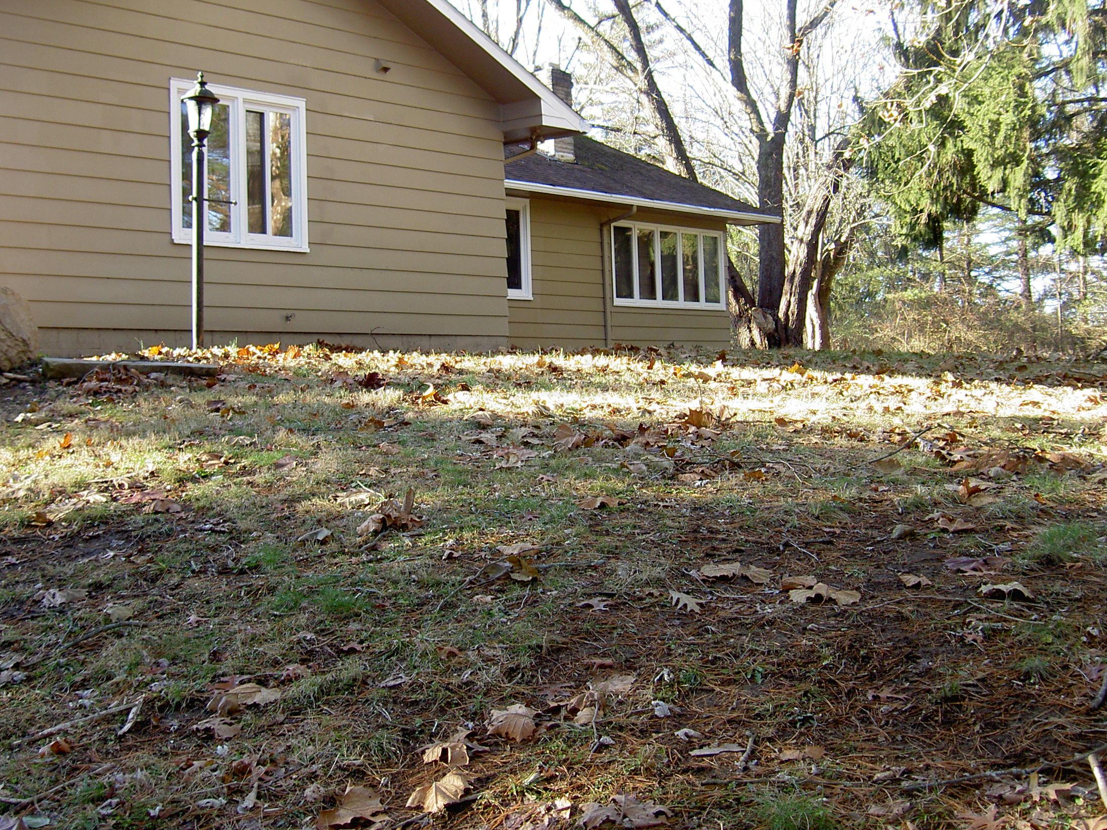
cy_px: 369
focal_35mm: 46
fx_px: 1471
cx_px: 484
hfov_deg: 41.2
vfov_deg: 31.5
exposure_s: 1/78.1
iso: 100
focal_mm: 8
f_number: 2.8
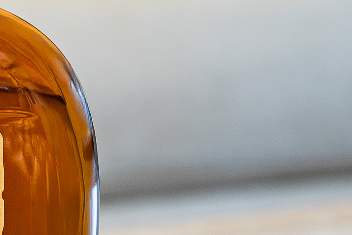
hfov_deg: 4.7
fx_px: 4264
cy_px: 184
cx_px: -298
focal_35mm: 436
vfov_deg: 3.2
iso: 500
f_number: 5.6
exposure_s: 1/80
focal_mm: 85
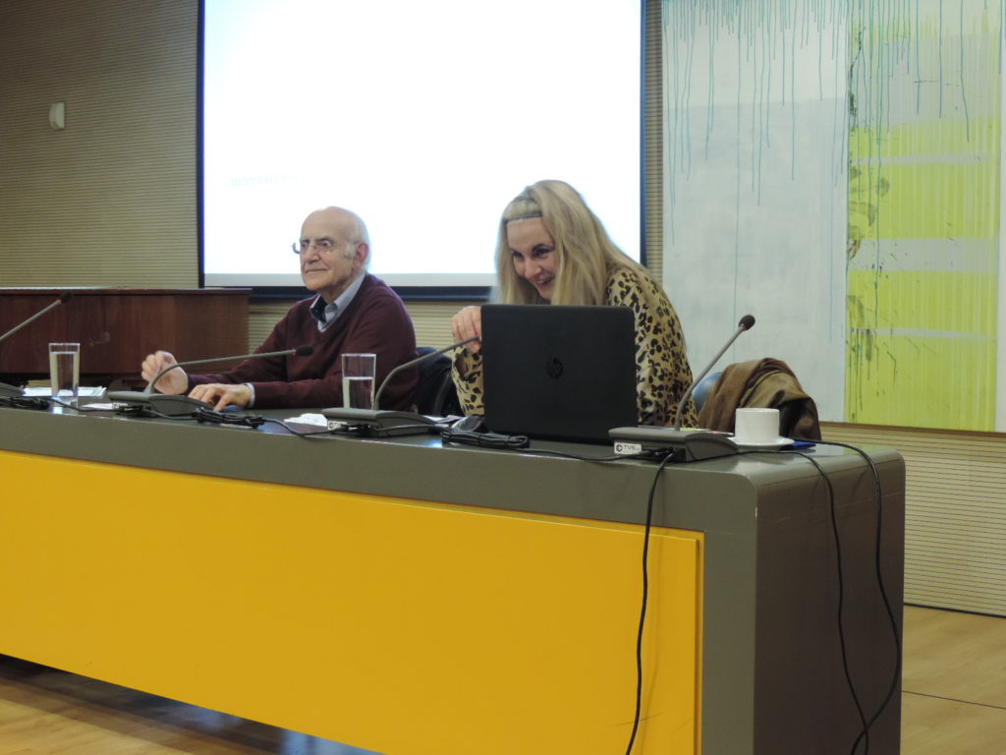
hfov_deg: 34.9
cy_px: 378
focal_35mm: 55
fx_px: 1598
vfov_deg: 26.6
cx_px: 503
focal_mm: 9.8
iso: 450
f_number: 3.7
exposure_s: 1/15
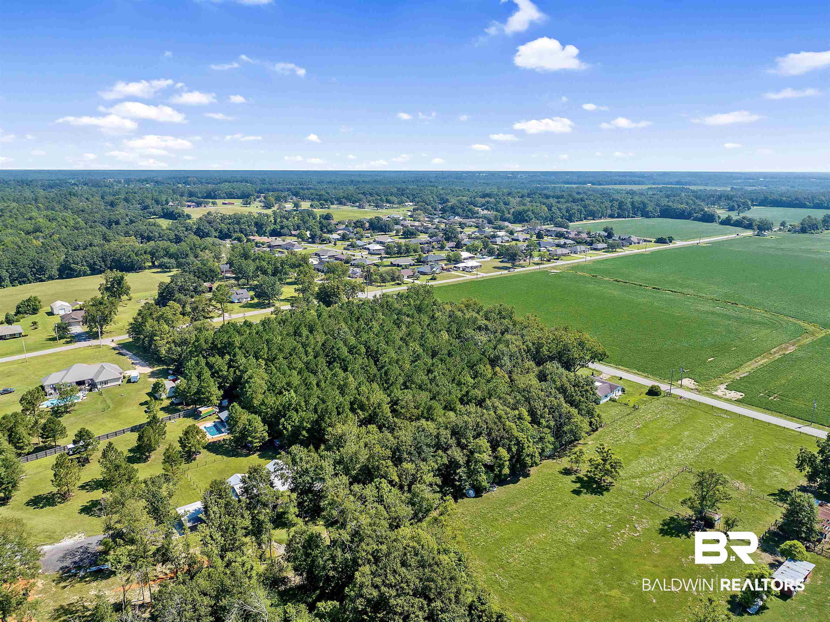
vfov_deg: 56.8
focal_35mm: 24
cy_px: 311
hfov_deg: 71.6
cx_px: 415
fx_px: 575
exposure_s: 1/2500
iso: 190
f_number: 2.8
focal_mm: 12.29
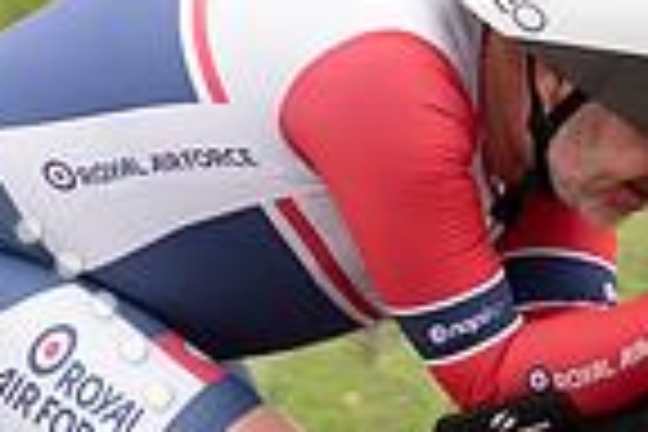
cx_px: 287
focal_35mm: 2239
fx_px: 40299
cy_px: 163
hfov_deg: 0.9
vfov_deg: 0.6
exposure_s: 1/1000
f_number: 4
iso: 250
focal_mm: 200
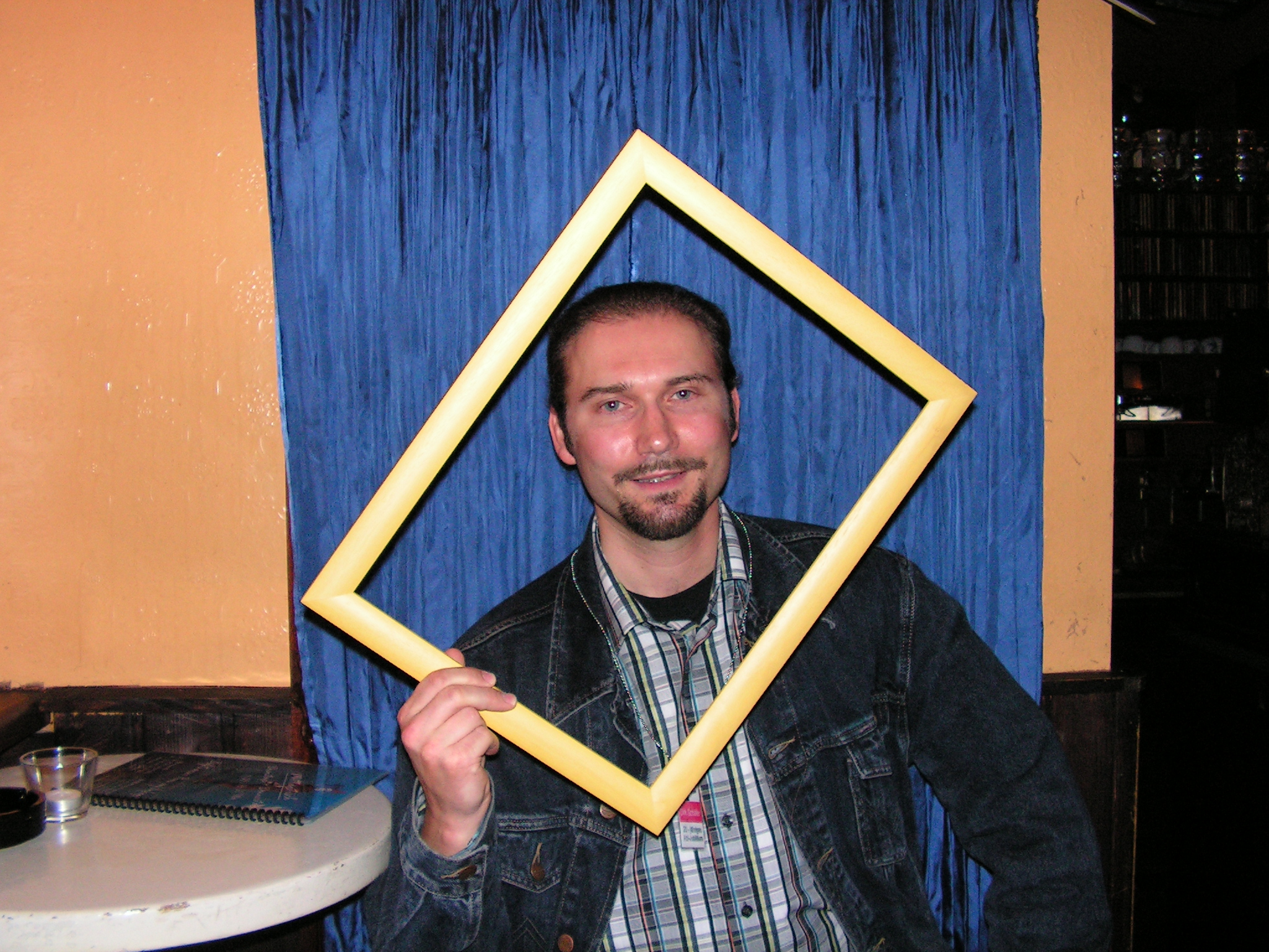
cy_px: 476
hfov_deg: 51.4
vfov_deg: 39.7
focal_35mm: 36
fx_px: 1320
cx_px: 634
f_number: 3.2
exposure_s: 1/40
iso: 200
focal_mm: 6
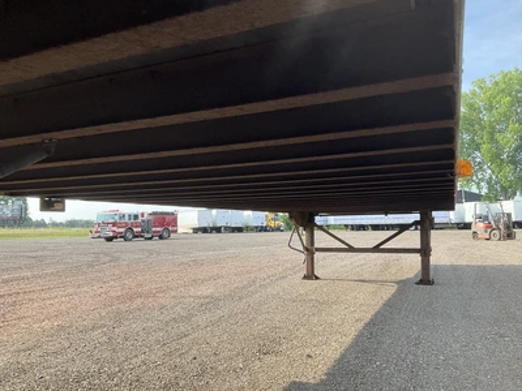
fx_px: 437
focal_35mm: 29
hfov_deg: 61.7
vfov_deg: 48.2
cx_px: 261
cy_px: 196
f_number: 1.8
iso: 25
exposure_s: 1/428
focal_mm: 3
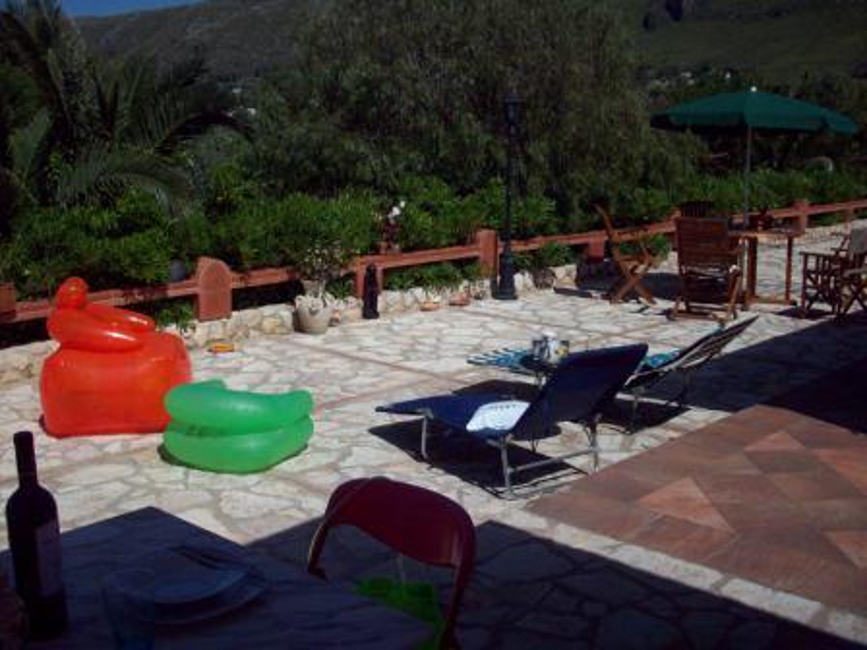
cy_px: 325
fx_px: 927
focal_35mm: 37
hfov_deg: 50.1
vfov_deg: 38.7
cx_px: 434
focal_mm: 6.2
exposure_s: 1/1214
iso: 80
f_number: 5.6
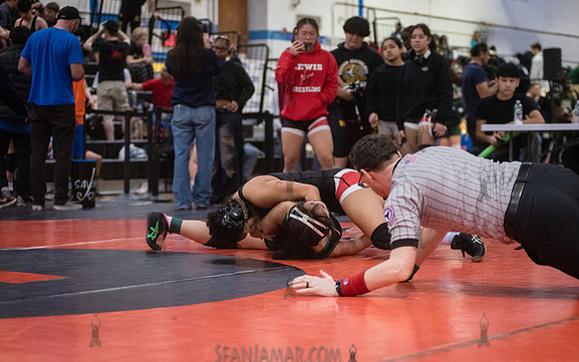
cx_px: 289
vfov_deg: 15.9
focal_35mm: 82
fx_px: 1294
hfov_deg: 25.2
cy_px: 184
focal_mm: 80
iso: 8000
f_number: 3.2
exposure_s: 1/500
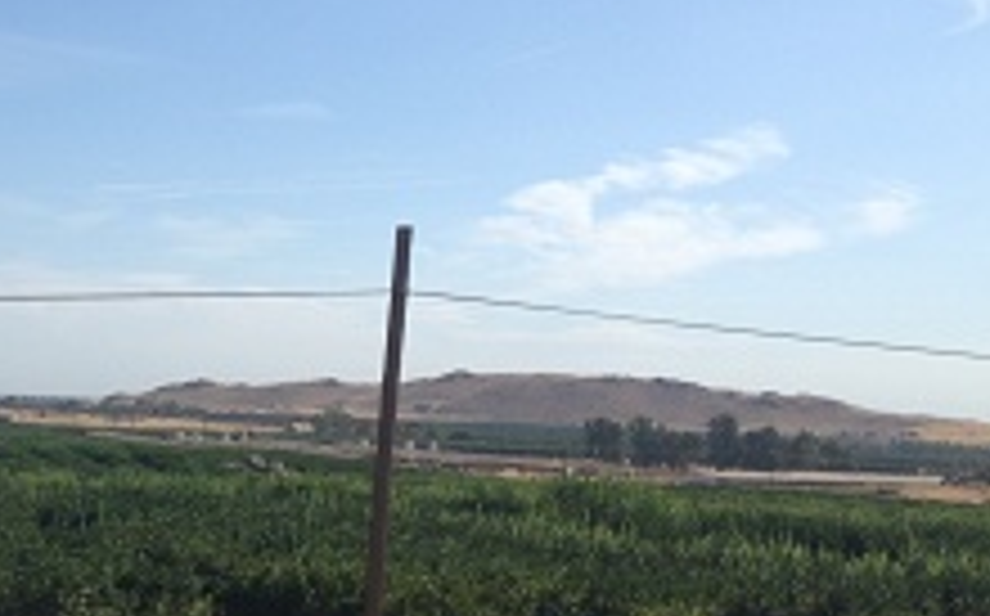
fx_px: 2048
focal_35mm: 76
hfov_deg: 26.3
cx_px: 104
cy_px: 218
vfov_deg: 17.1
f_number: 2.4
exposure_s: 1/2123
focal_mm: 4.28
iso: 50
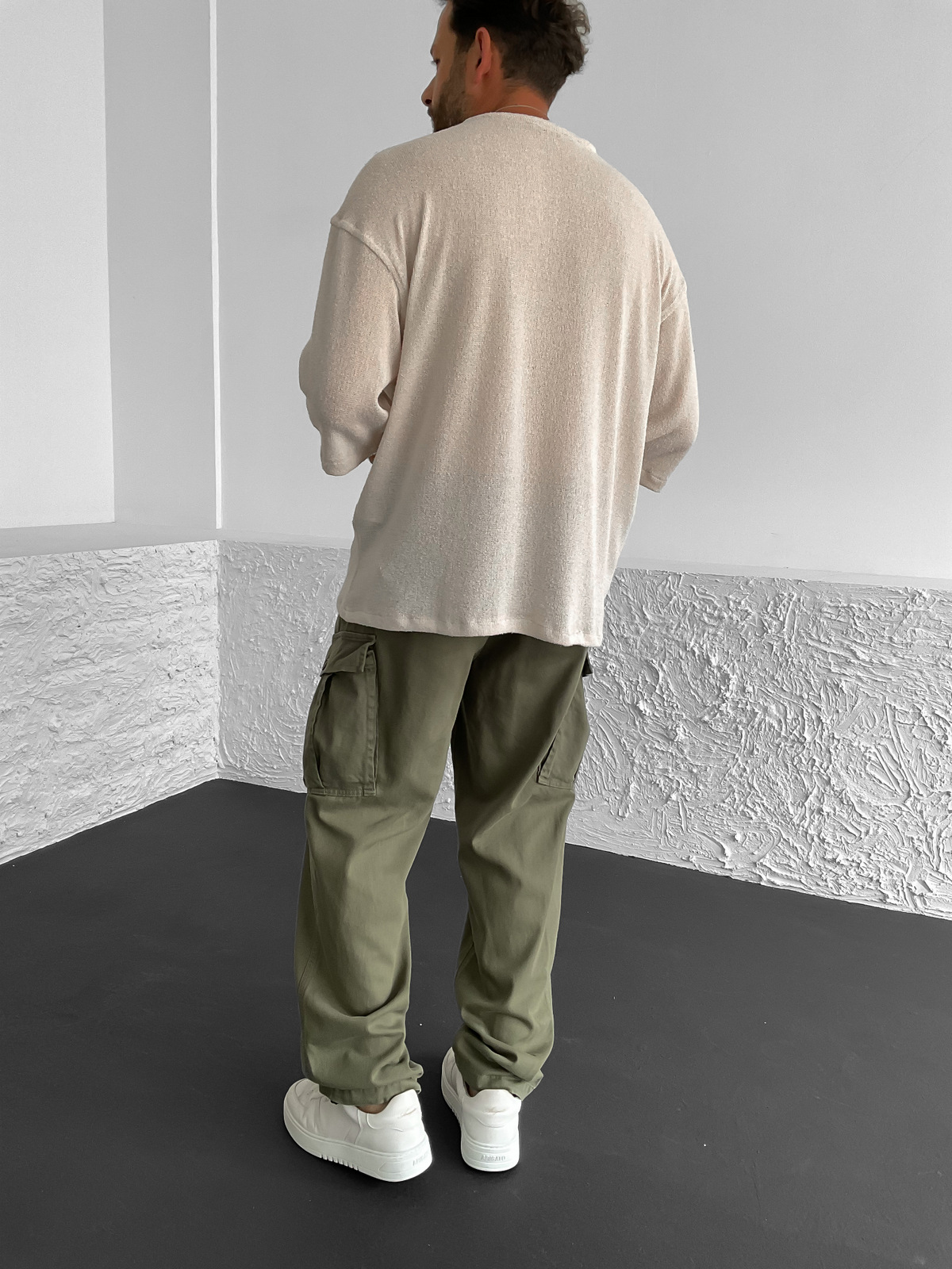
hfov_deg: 48.2
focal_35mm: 29
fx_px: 1063
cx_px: 476
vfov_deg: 61.7
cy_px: 634
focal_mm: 3
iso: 64
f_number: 1.8
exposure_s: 1/120
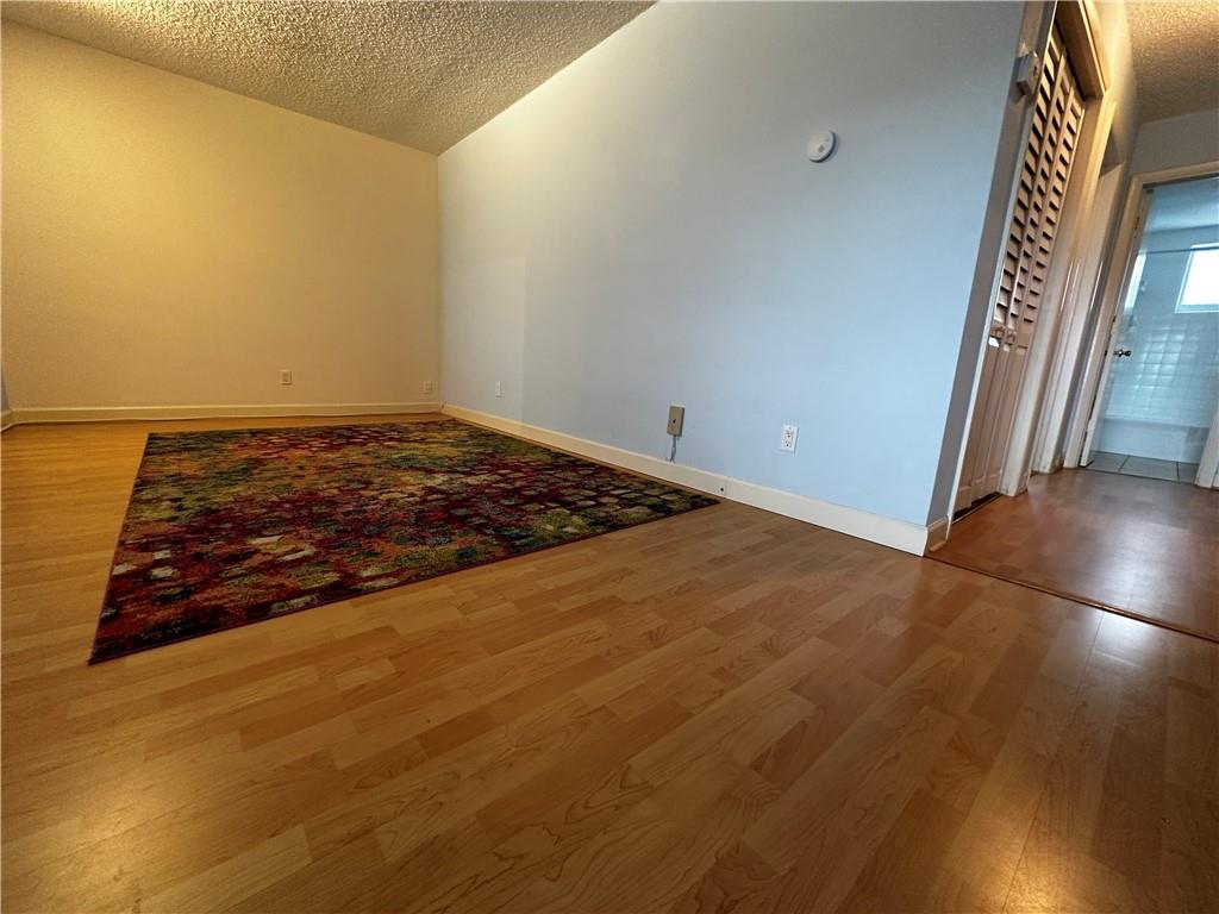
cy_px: 457
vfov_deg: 85.7
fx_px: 493
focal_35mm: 14
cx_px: 610
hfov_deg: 102.1
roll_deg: -3.4
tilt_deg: -11.6
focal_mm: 2.22
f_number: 2.2
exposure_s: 1/60
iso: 200
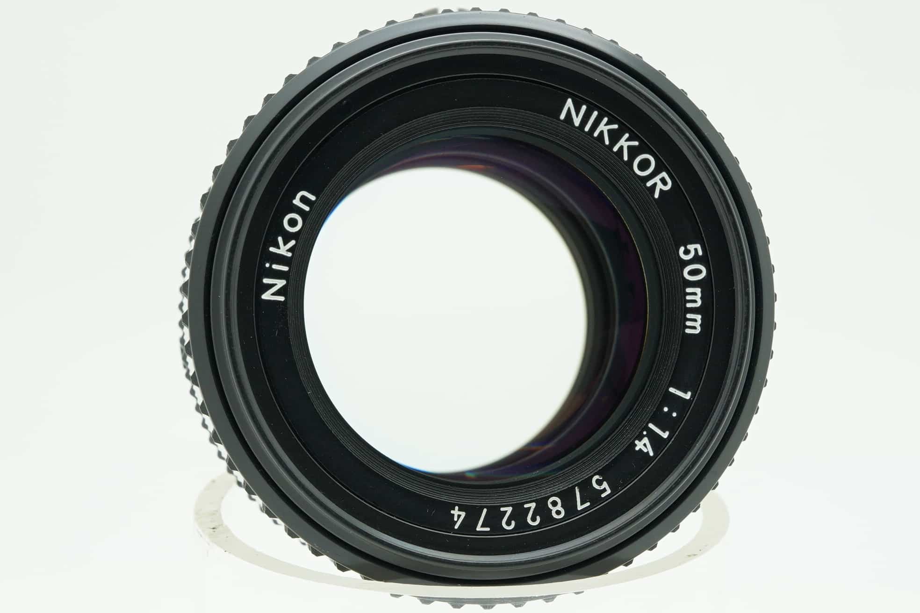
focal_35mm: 94
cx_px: 460
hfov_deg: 21.7
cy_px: 306
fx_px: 2402
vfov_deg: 14.6
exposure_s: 1/25
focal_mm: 63
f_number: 16
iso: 800
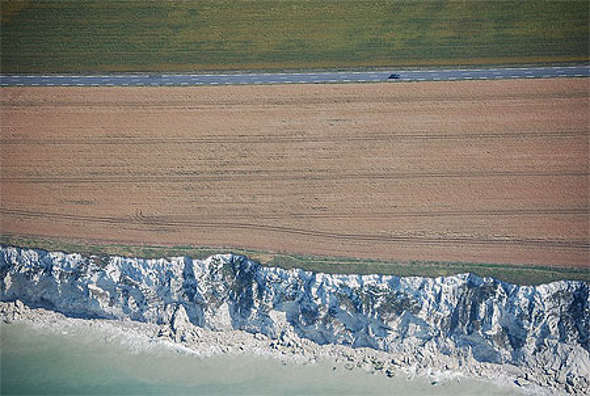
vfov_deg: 10.2
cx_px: 295
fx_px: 2217
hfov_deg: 15.2
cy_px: 198
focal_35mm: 135
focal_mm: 90
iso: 110
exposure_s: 1/500
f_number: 5.6
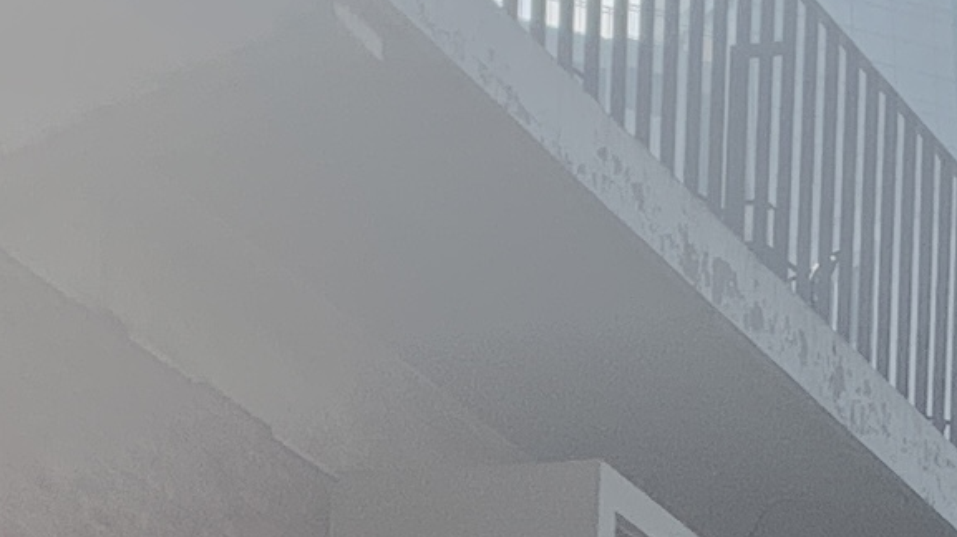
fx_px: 5022
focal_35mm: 198
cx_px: 1121
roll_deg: -0.1
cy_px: 1275
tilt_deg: +11.1
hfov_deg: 10.7
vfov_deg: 5.9
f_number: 1.8
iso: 25
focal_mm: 4.25
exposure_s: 1/1992
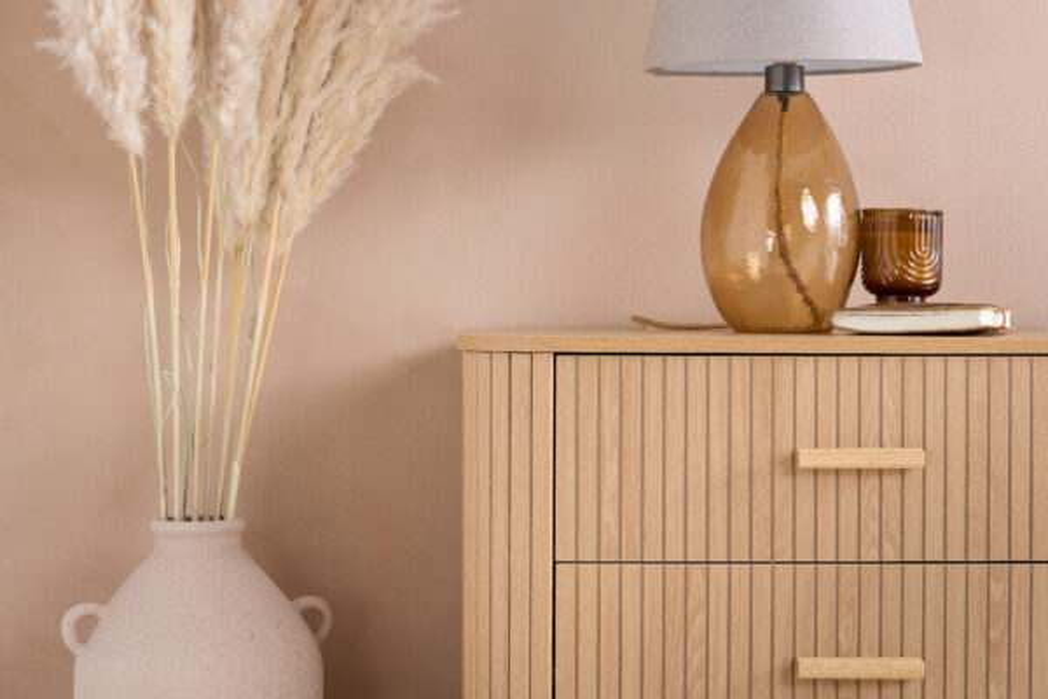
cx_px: 524
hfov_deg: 22.6
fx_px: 2620
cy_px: 350
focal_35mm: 90
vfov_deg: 15.2
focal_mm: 90
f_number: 9
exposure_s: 1/125
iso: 100
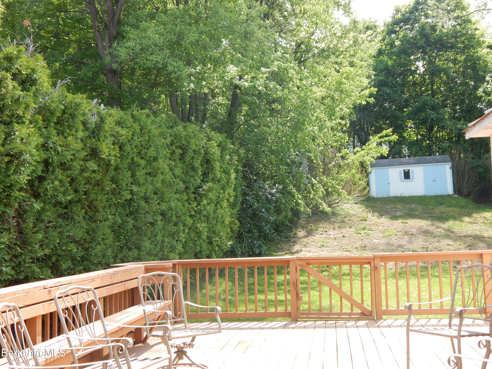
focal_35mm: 43
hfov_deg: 43.9
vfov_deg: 33.6
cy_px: 184
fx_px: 611
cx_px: 246
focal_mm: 7.7
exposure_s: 1/250
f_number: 3.6
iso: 125
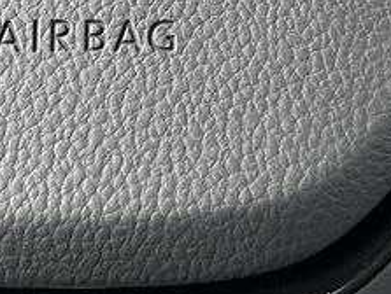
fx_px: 1686
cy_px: -44
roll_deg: -0.1
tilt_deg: -9.4
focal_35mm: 149
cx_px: 189
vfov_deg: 9.9
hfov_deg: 13.2
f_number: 1.6
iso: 125
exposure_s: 1/71
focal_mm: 5.1
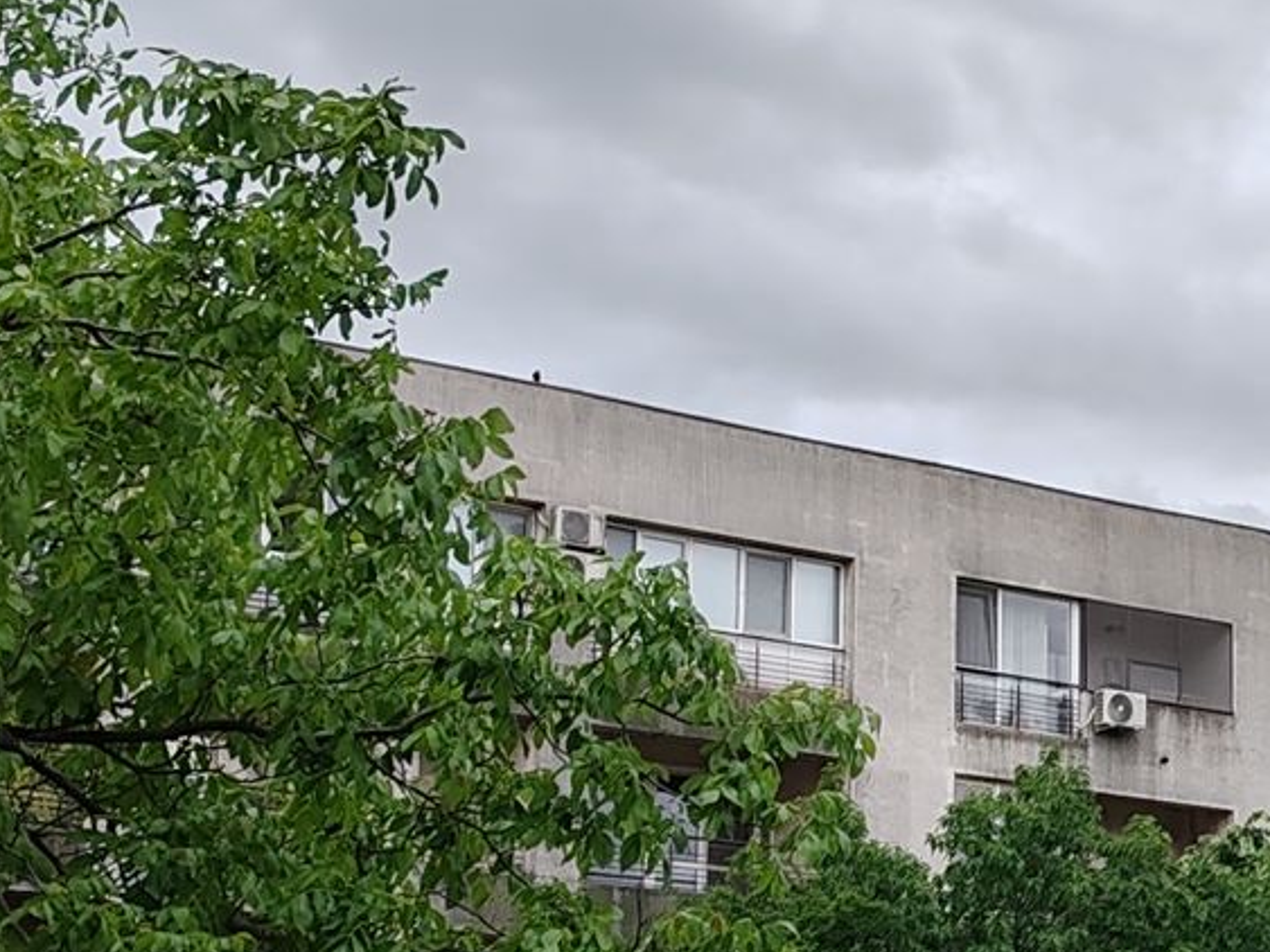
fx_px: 3521
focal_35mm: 96
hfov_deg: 20.2
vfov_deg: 15.3
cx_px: 1056
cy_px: 747
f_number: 1.9
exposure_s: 1/100
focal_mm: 6.12
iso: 160
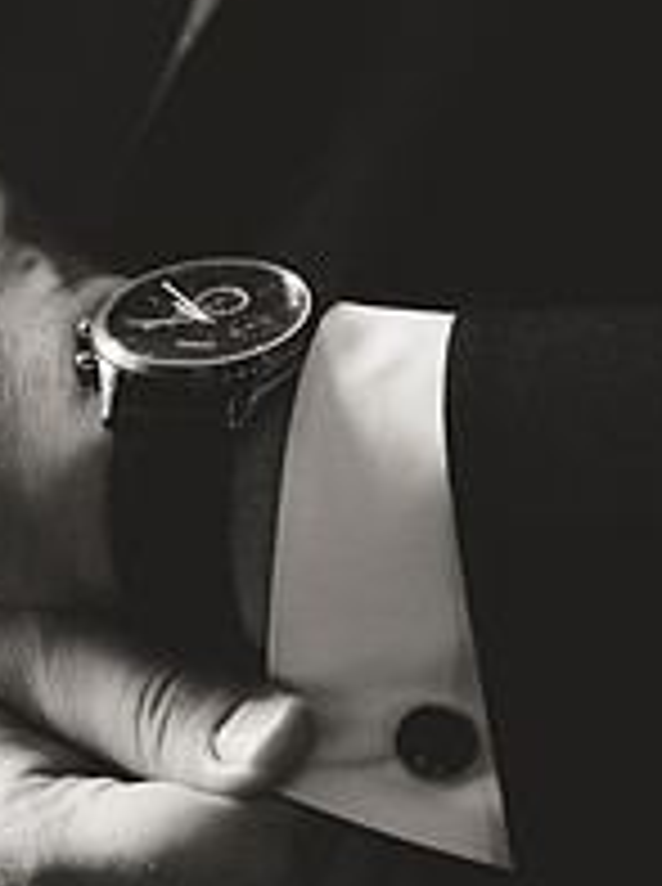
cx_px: 140
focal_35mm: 187
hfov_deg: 7.9
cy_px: 436
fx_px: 4784
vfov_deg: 10.6
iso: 800
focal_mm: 85
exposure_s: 1/125
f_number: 2.2
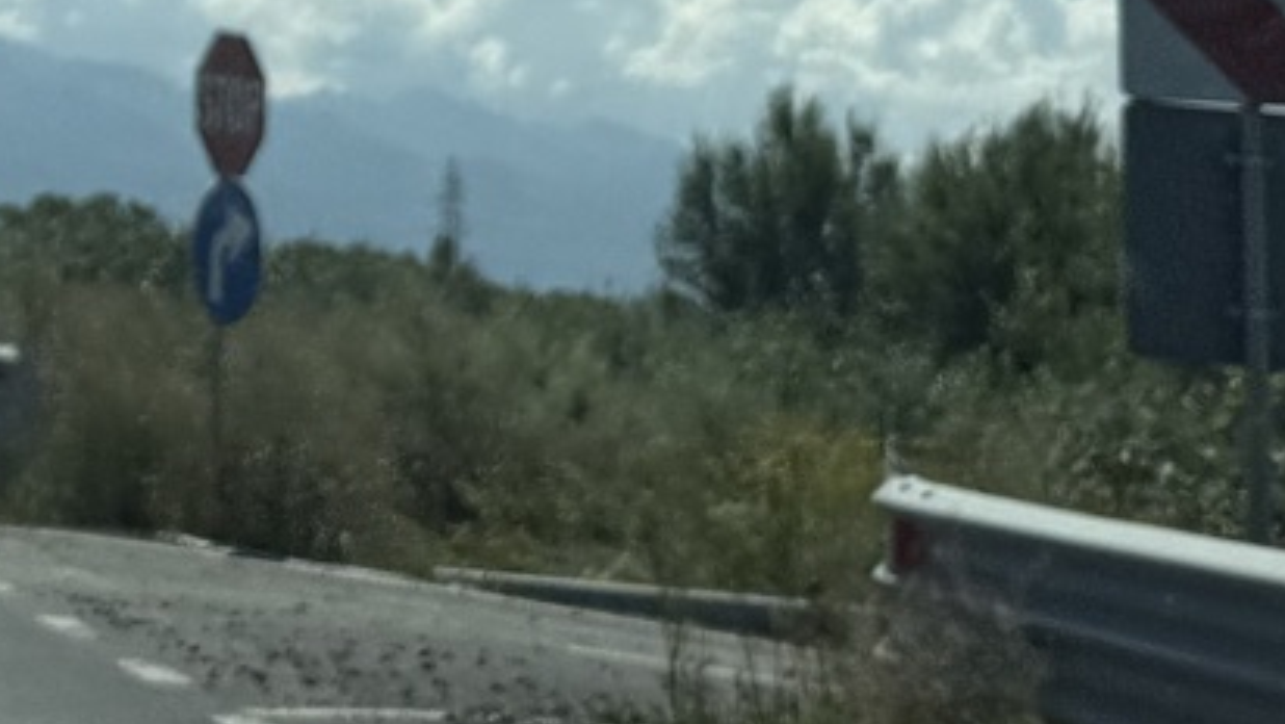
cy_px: -989
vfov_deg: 8.7
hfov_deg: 16.0
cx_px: -418
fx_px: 4328
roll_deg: -0.7
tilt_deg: +14.6
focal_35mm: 127
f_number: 1.78
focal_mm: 6.76
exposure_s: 1/9091
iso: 80
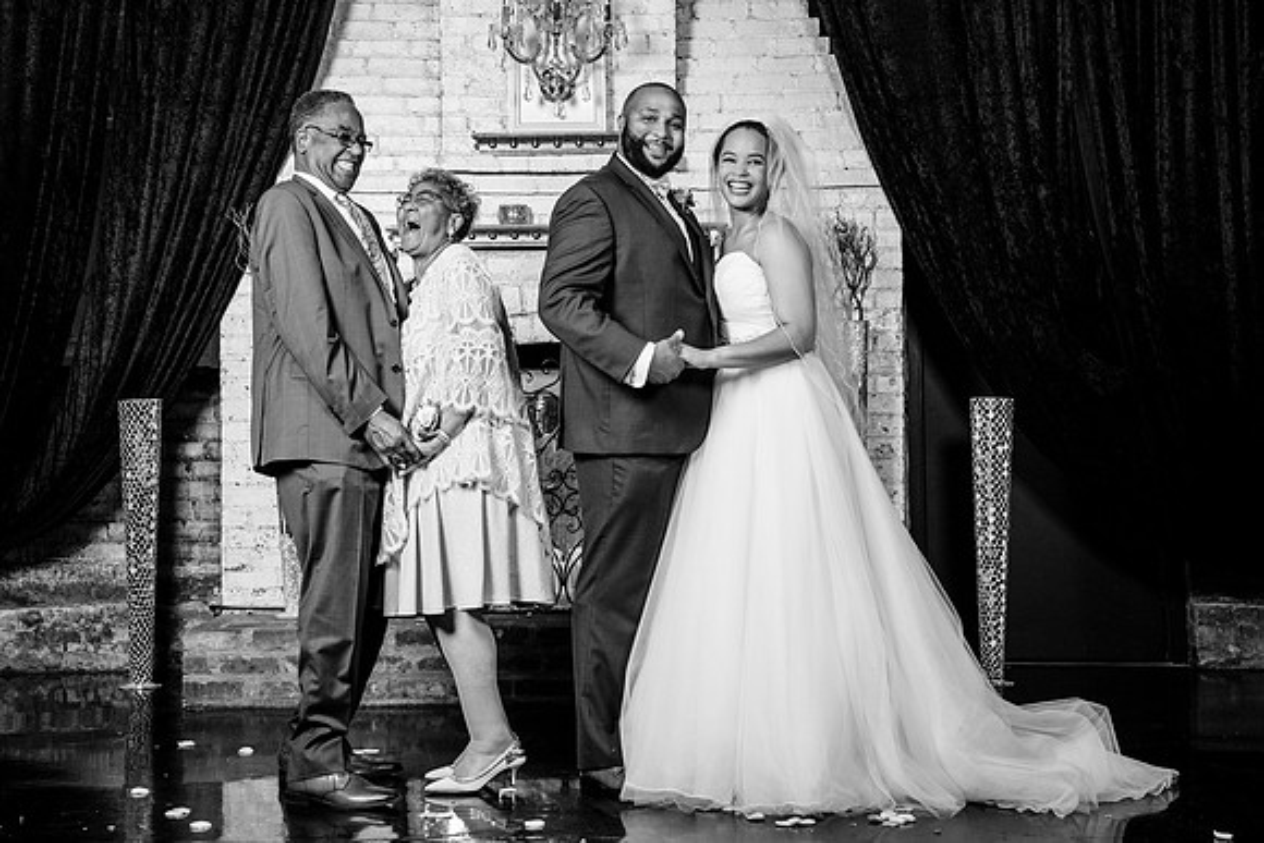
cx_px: 577
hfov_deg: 29.0
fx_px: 2447
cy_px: 345
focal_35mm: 70
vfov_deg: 19.5
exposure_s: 1/200
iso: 200
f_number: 5.6
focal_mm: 59
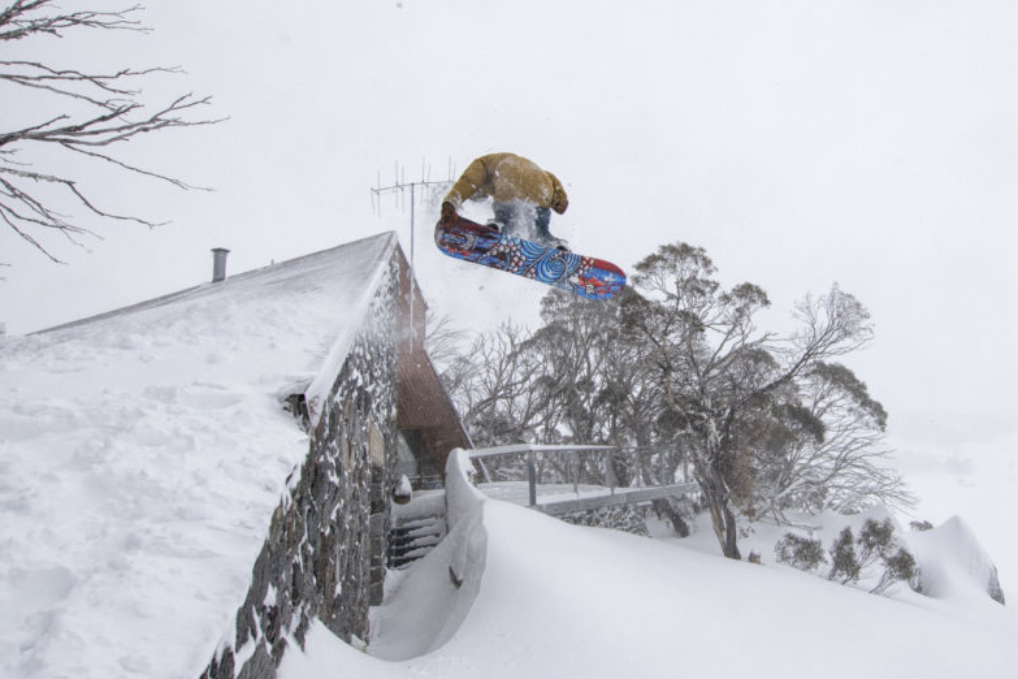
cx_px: 720
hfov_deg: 67.7
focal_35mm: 25
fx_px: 717
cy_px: 278
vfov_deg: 50.4
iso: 640
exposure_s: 1/3200
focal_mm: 11.5
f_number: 5.6
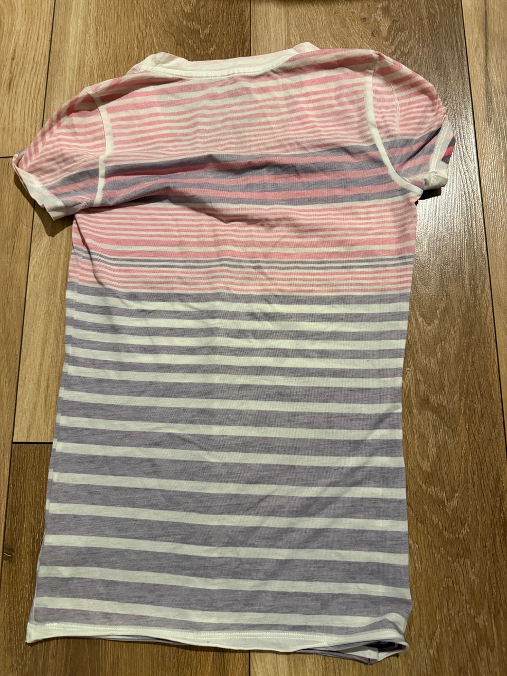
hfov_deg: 56.8
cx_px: 254
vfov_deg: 71.6
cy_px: 338
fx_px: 469
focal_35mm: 24
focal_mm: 6.76
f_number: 1.78
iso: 640
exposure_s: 1/50
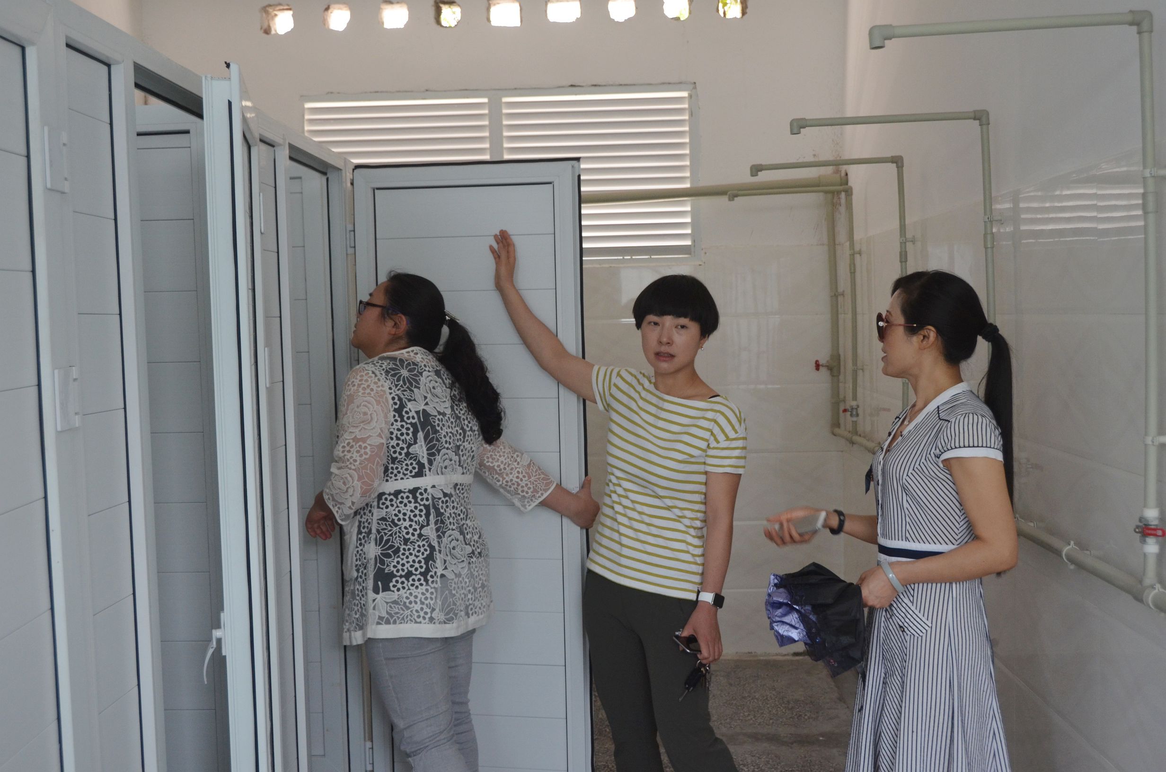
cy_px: 386
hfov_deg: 49.6
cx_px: 583
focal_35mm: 39
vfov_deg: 34.1
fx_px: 1261
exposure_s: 1/80
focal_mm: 26
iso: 800
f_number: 4.5
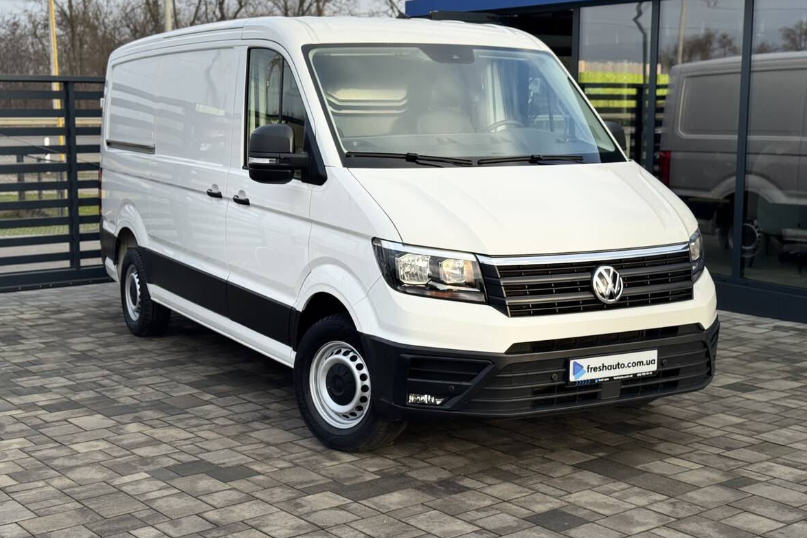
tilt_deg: -6.7
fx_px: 1143
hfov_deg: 38.9
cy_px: 240
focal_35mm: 51
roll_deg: -0.5
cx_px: 410
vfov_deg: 26.5
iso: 64
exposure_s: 1/1724
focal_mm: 6.76
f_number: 1.78
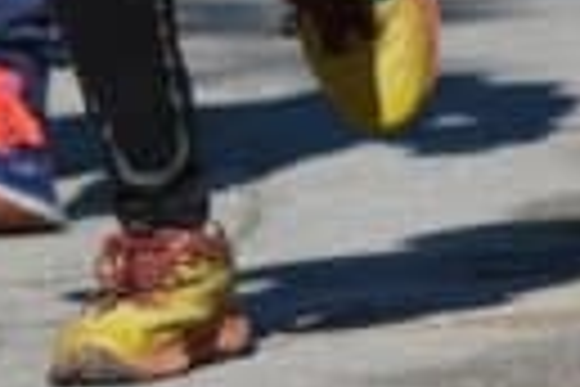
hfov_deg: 1.0
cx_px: 9
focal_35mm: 2145
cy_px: -716
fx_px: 34556
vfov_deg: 0.6
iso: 400
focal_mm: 240
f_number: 6.3
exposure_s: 1/1600
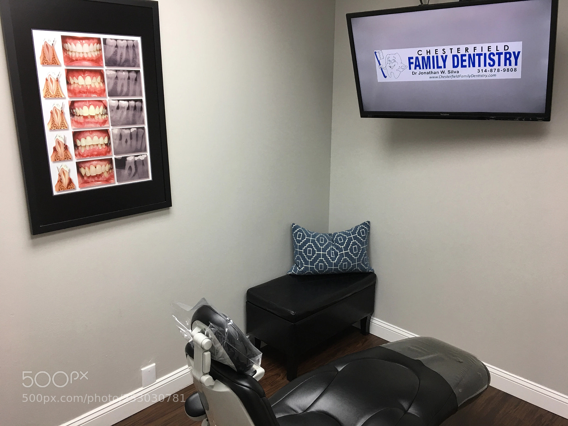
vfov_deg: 48.2
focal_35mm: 29
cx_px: 284
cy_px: 213
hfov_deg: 61.7
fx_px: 476
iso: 25
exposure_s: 1/30
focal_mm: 4.15
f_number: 2.2
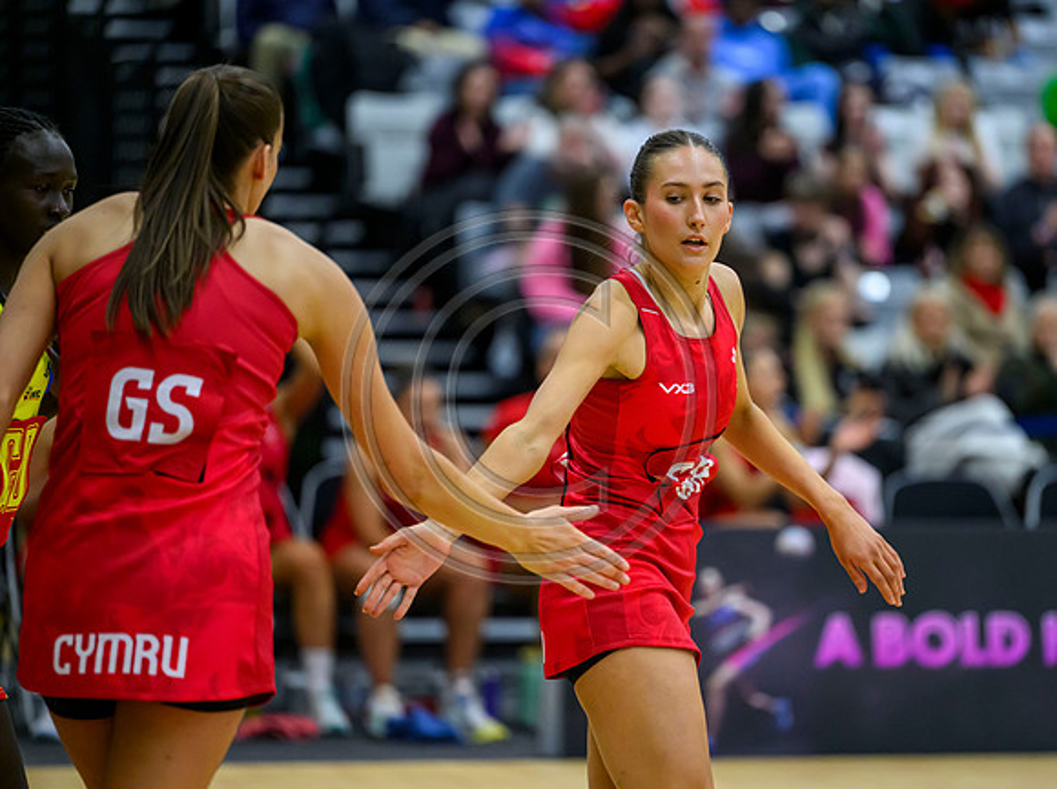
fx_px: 6688
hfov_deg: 9.0
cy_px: 377
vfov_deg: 6.8
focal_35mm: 219
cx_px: 617
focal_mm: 195
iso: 4000
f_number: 2.8
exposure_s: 1/1250
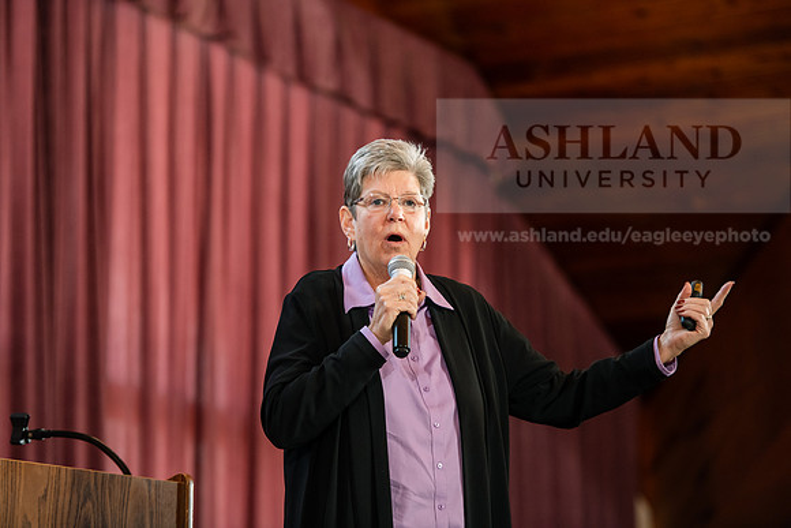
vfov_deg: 9.5
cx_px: 396
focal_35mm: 145
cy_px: 264
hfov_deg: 14.2
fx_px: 3187
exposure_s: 1/200
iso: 1600
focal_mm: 145
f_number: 3.2
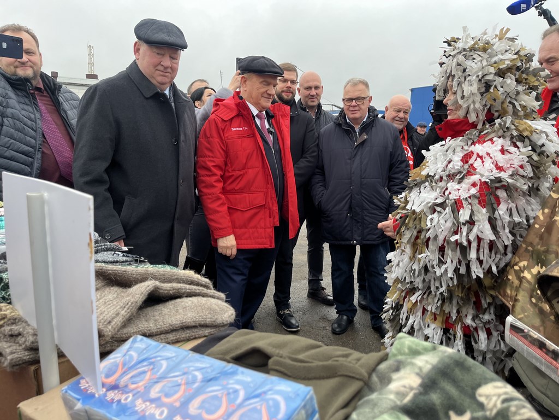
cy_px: 210
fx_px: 420
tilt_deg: -10.7
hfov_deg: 67.3
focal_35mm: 26
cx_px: 280
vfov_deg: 53.1
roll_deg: -2.2
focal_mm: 5.1
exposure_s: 1/122
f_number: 1.6
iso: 50
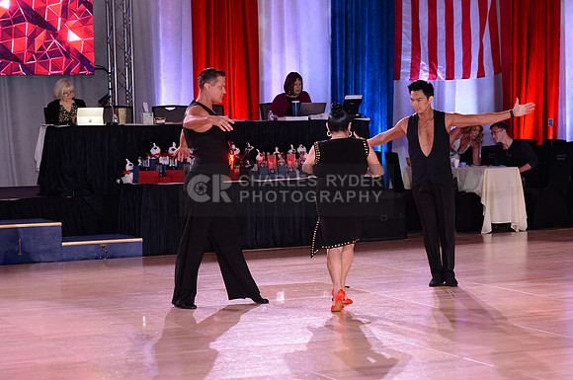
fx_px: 1621
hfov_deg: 20.0
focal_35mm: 102
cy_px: 190
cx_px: 286
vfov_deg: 13.4
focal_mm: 102
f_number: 4.5
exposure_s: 1/250
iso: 1600
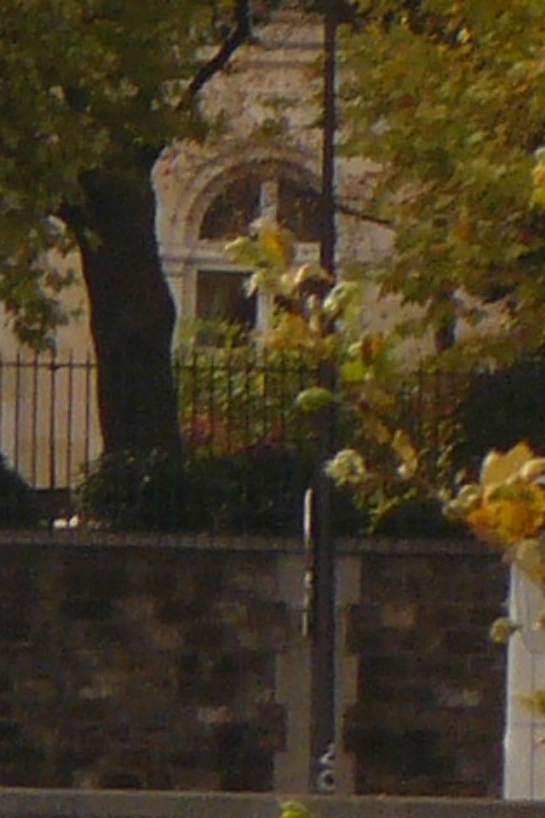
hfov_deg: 1.4
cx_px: -1234
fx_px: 22162
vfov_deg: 2.1
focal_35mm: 976
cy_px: 316
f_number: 4.5
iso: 100
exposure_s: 1/200
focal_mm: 24.1
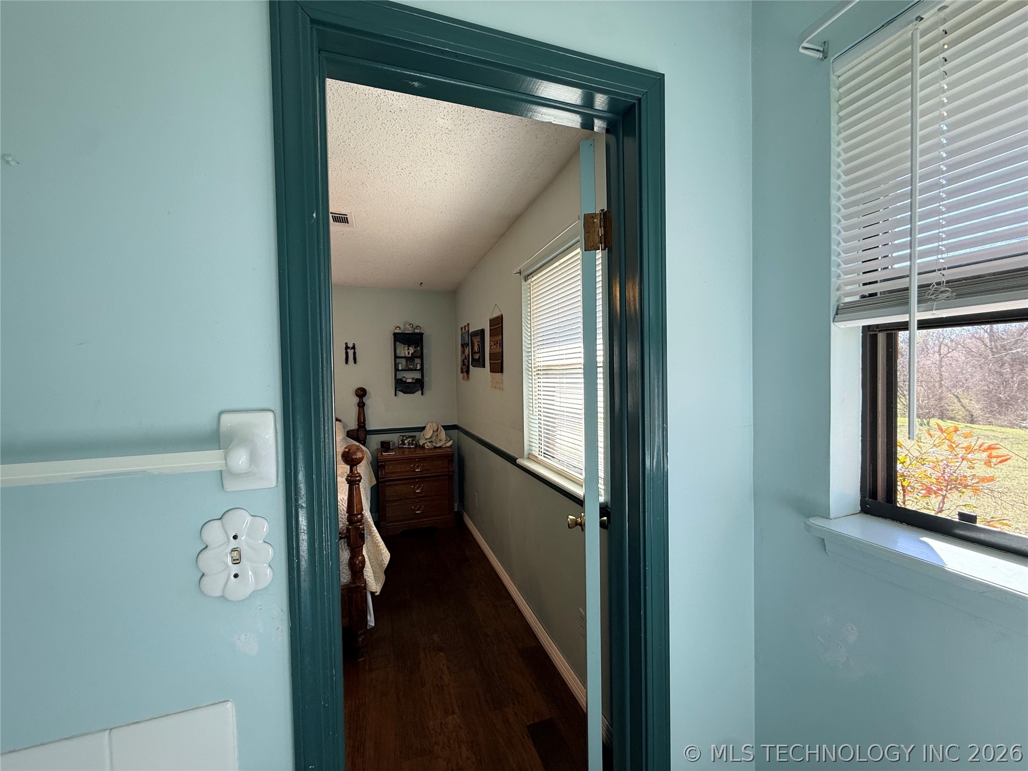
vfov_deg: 85.7
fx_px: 416
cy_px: 386
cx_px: 514
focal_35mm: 14
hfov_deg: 102.1
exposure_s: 1/148
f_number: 2.2
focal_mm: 2.22
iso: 64
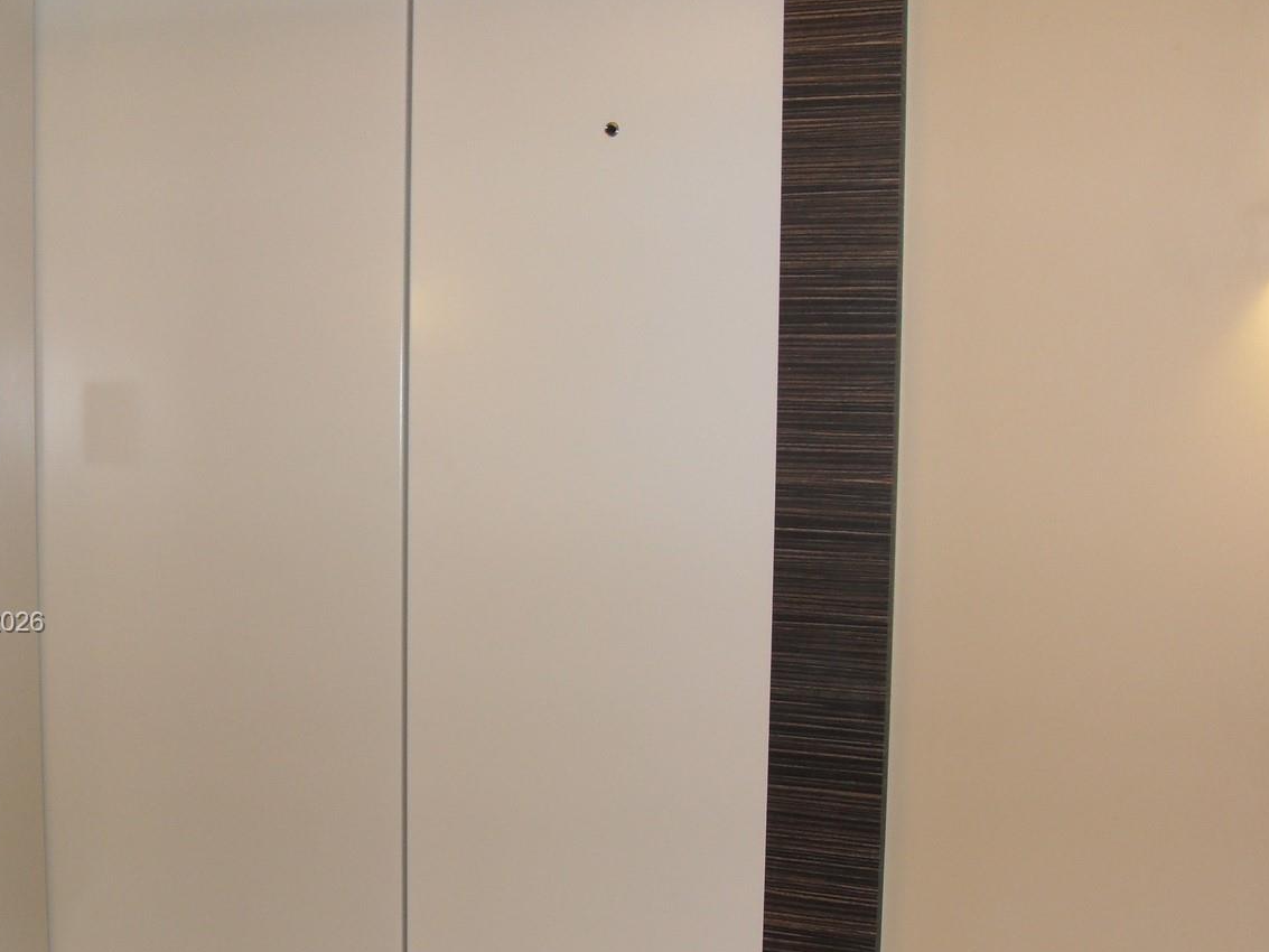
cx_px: 591
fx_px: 1760
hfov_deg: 39.6
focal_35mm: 48
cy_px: 624
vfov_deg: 30.1
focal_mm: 6.3
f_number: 2.8
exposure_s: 1/45
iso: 100
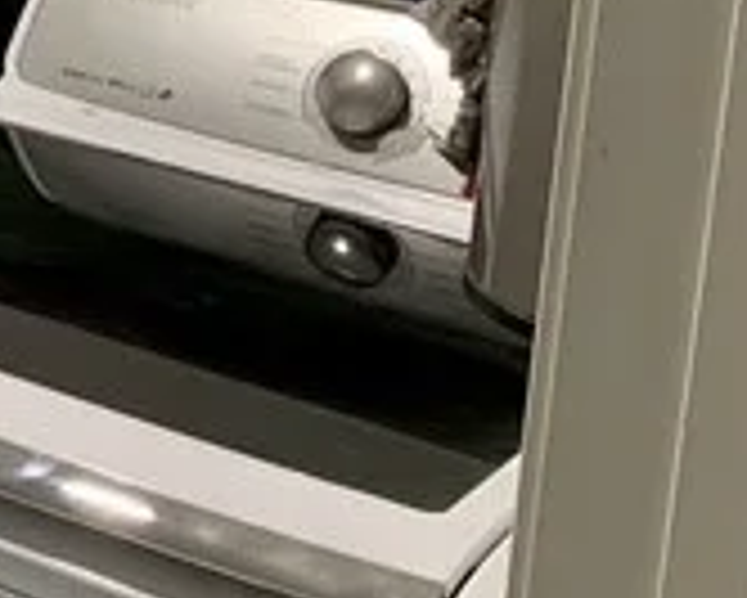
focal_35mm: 98
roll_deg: -1.8
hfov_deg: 18.3
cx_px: -202
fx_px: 2168
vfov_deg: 15.3
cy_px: -49
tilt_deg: -11.4
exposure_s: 1/60
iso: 100
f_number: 1.8
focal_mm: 4.25
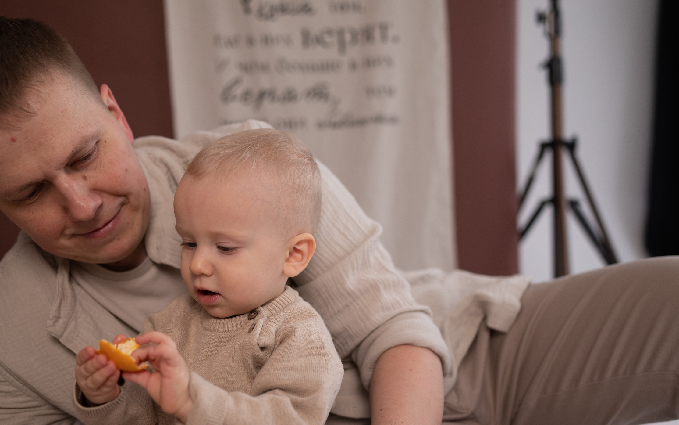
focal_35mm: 41
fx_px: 759
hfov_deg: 48.2
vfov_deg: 31.2
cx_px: 340
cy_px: 231
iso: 400
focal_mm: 35
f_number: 2.2
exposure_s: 1/320
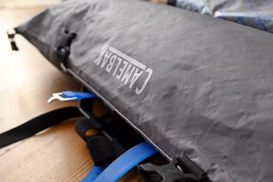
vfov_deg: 39.1
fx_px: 256
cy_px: 91
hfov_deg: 56.1
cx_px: 136
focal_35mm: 34
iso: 800
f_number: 4
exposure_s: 1/60
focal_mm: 22.5
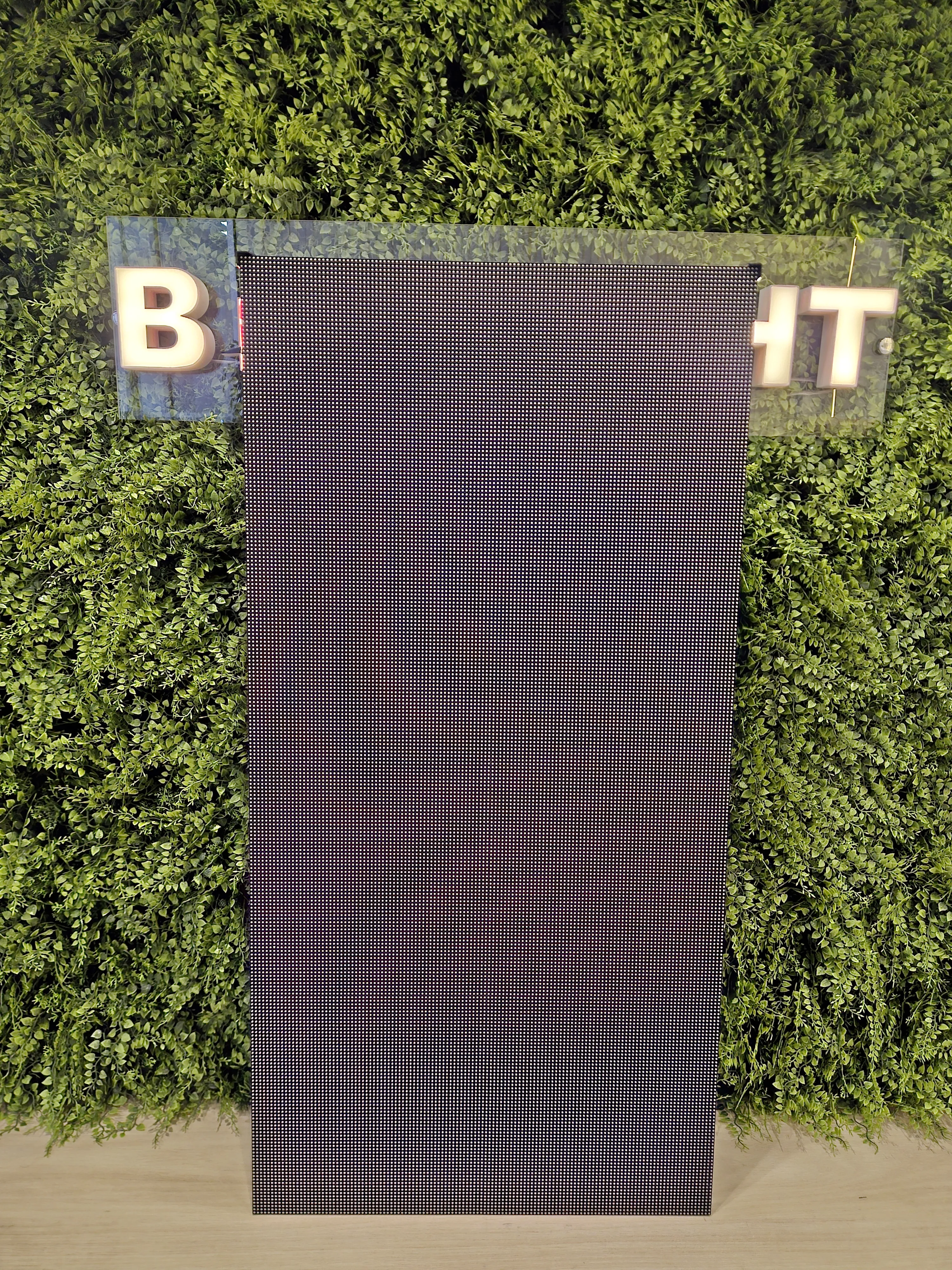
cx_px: 476
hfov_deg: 58.9
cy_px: 635
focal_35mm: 23
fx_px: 843
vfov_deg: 73.9
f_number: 1.8
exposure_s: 1/120
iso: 500
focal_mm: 5.4
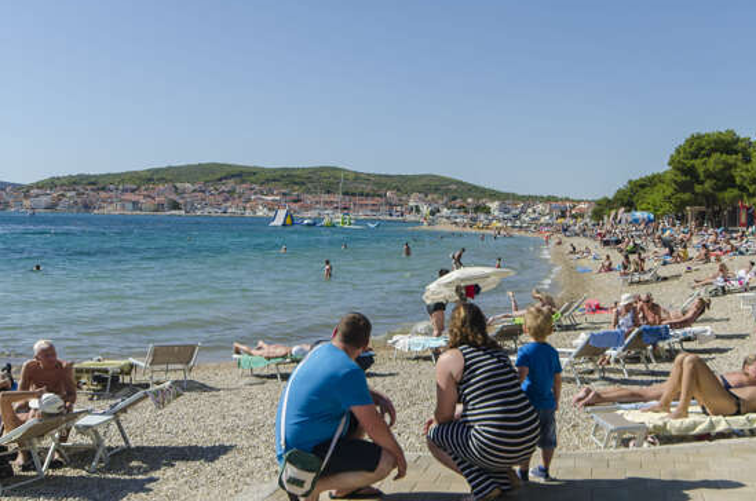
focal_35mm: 42
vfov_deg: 31.8
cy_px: 224
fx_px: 880
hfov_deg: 46.1
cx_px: 463
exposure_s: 1/500
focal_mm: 20
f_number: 7.1
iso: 125
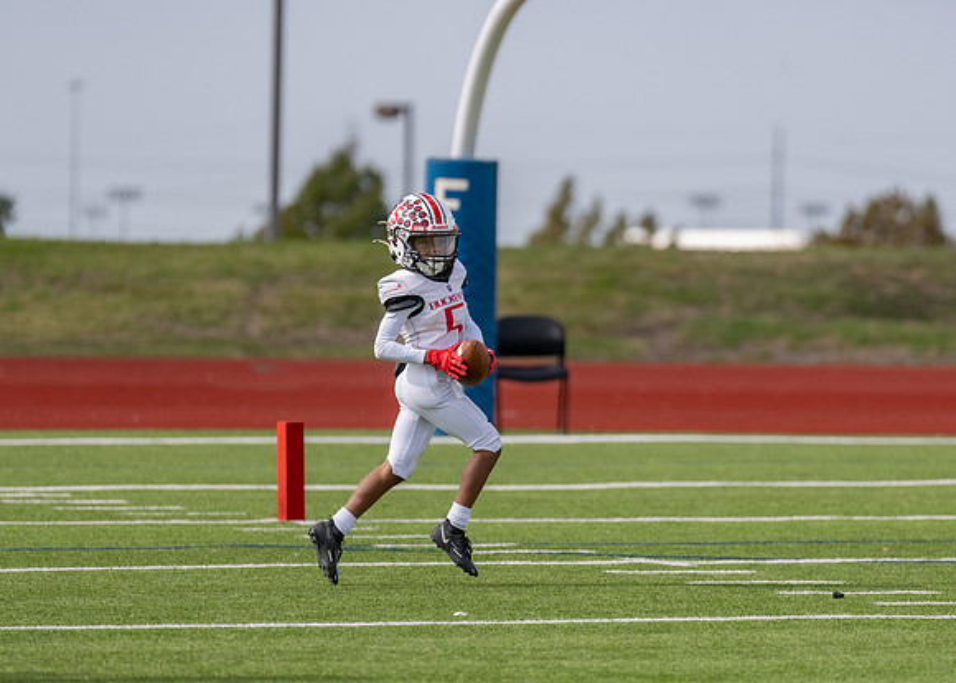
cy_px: 349
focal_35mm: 320
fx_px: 8692
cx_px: 561
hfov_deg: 6.3
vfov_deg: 4.5
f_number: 2.8
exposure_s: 1/3200
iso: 160
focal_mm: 200
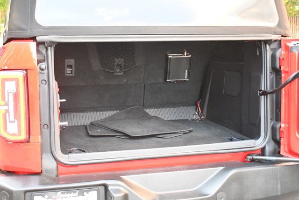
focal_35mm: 57
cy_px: 100
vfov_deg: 23.8
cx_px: 150
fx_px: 473
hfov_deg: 35.0
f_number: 4.8
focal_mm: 38
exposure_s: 1/100
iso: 3200
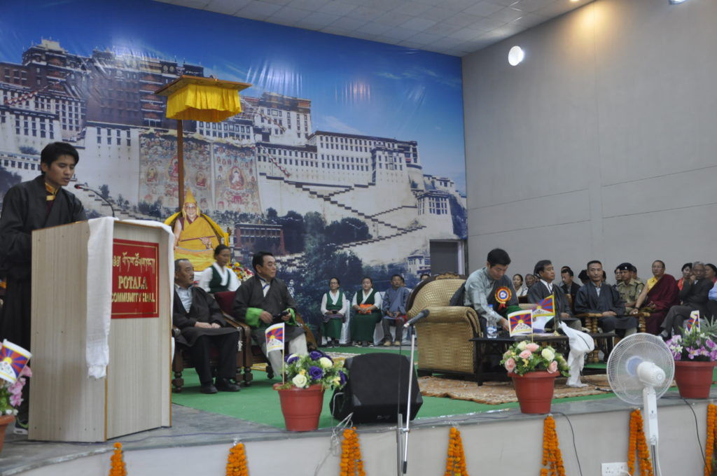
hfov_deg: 46.5
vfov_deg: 31.8
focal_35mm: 42
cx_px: 358
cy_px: 238
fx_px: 835
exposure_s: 1/25
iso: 1000
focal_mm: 28
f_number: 5
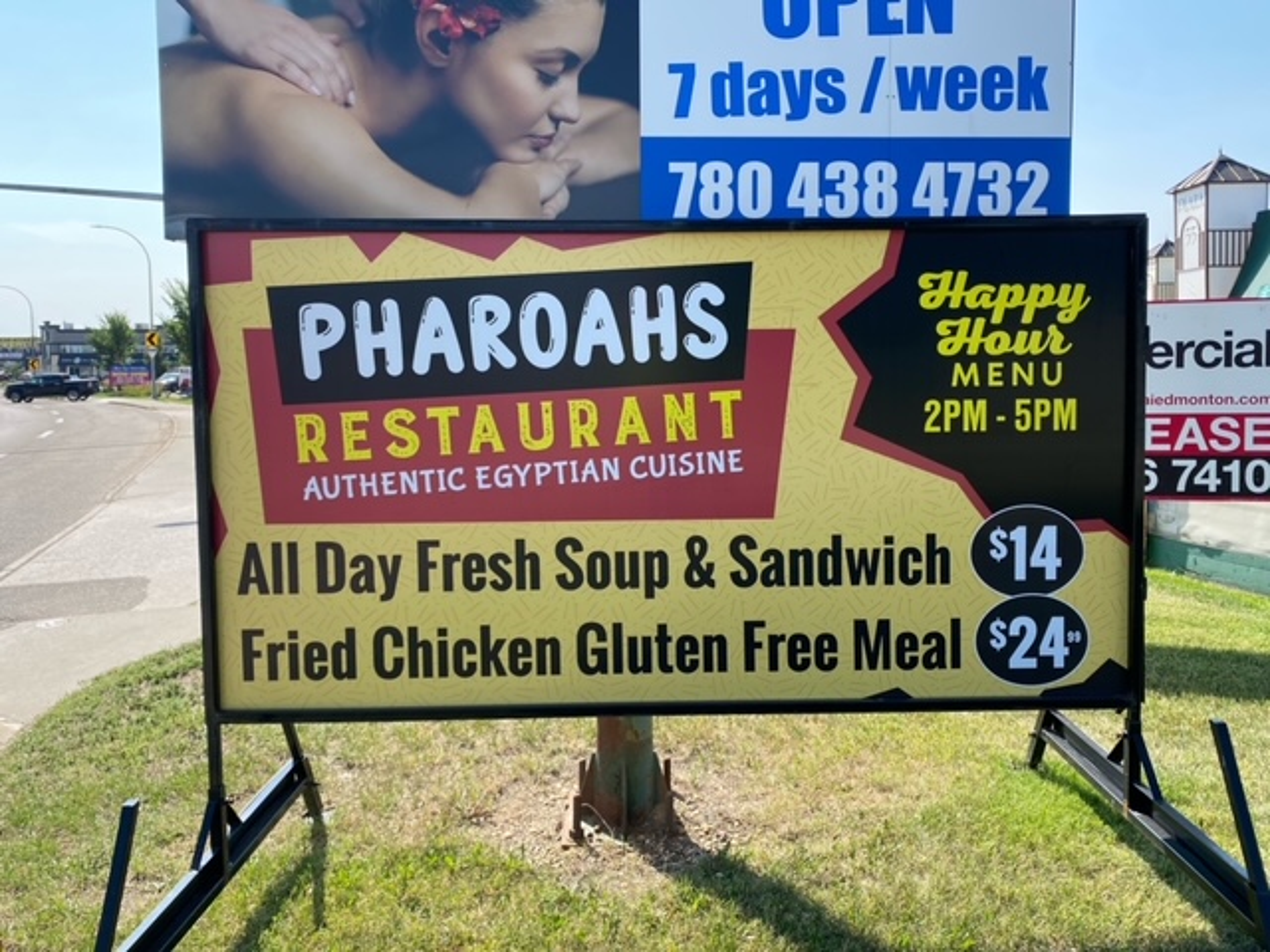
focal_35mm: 26
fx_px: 954
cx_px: 635
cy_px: 476
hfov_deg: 67.3
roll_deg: -1.2
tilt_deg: -8.2
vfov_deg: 53.1
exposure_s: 1/1007
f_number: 1.8
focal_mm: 4.25
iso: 32
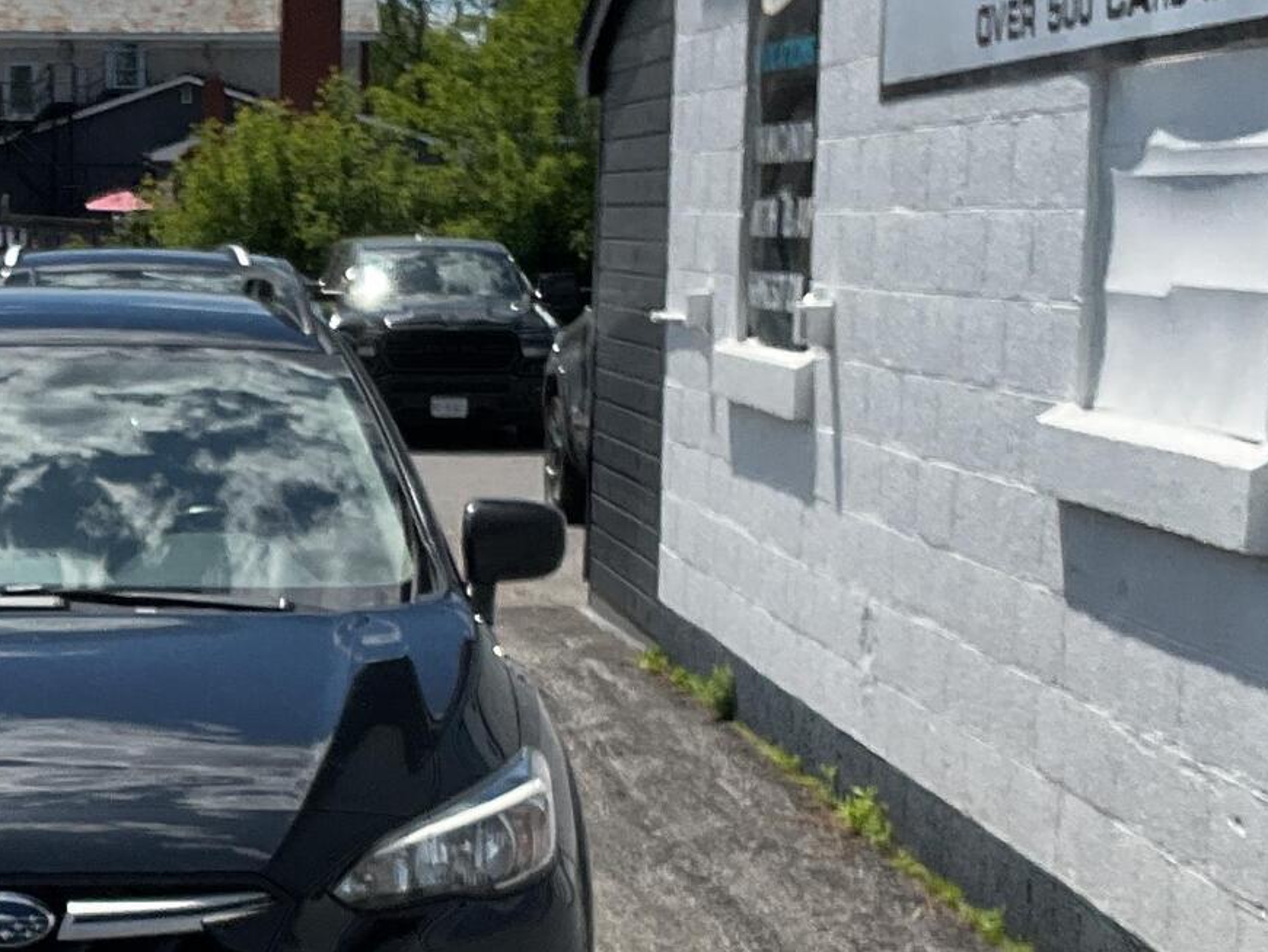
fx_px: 3517
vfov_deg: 15.3
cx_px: -9
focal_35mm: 96
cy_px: 710
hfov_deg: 19.8
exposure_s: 1/2801
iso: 16
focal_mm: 3
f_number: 1.8
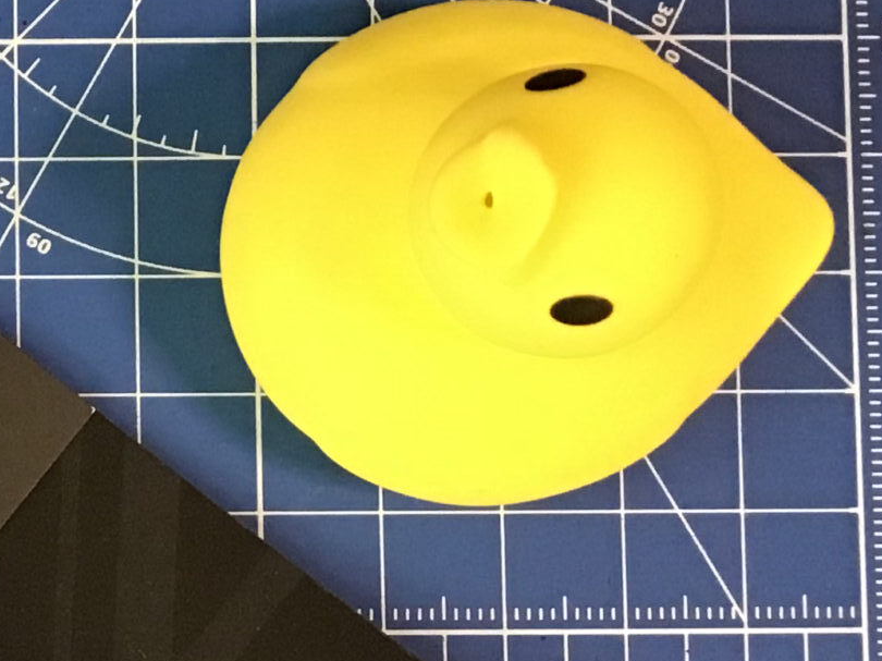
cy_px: 521
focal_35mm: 98
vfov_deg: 15.0
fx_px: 2496
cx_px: -375
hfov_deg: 18.2
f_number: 2.4
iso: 160
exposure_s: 1/30
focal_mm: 3.3
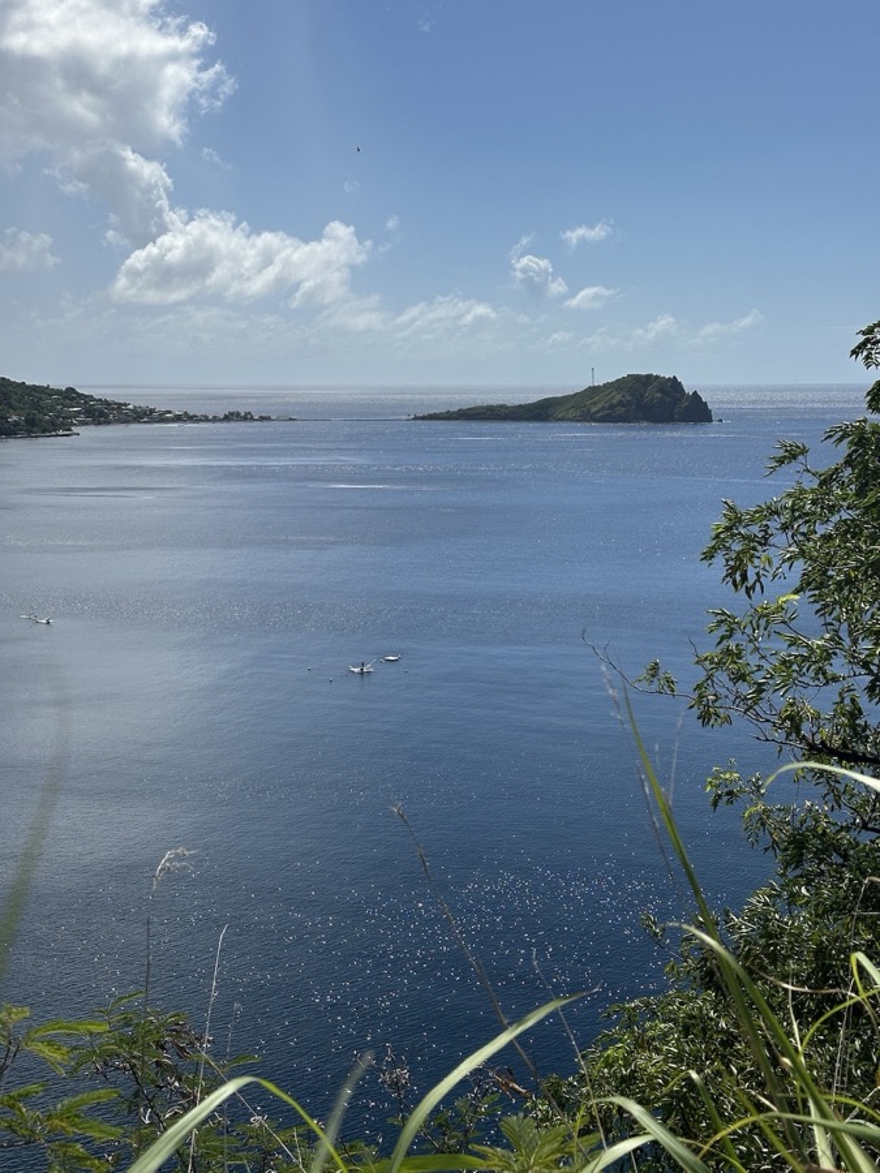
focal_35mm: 48
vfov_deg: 39.7
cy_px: 586
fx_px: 1627
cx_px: 440
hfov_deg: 30.3
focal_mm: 6.86
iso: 64
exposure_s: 1/8197
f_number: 1.78
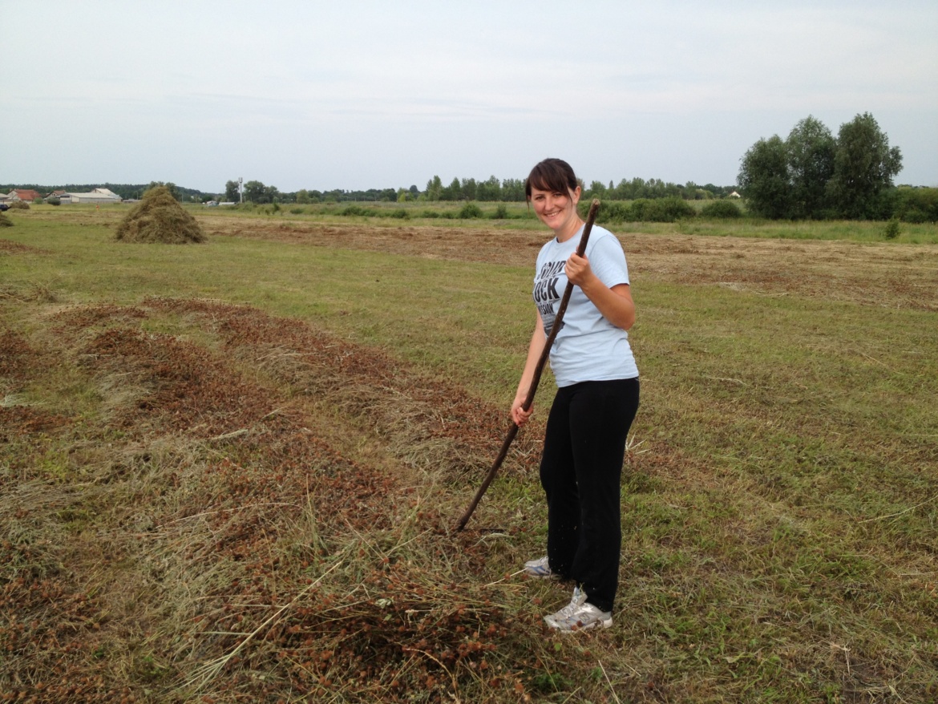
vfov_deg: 40.7
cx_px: 469
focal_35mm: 35
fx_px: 949
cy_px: 352
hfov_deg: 52.6
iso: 64
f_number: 2.4
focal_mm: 4.28
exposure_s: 1/452
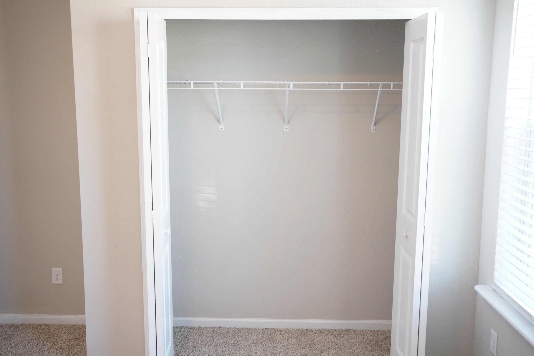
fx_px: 519
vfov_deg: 37.9
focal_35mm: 35
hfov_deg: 54.4
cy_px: 178
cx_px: 267
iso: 1600
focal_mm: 35
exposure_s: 1/60
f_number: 4
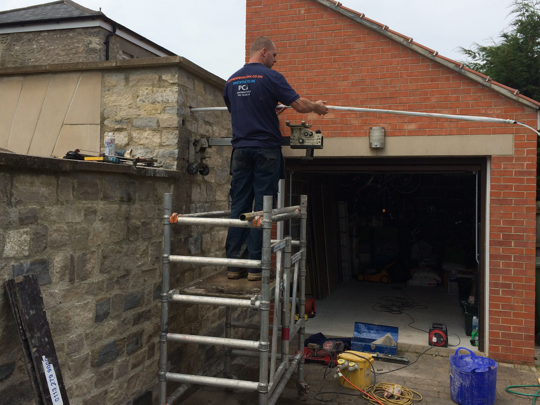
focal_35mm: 37
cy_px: 184
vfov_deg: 38.6
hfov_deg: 50.1
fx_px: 577
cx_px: 245
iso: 32
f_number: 2.2
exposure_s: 1/2283
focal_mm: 4.12
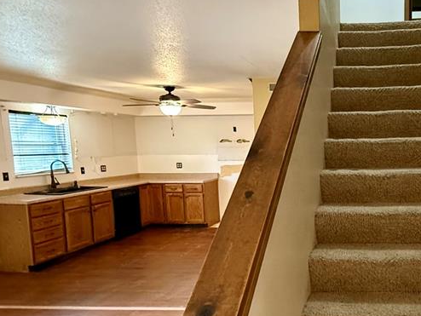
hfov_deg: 55.8
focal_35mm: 29
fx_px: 353
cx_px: 355
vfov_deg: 48.1
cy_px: 183
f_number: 2.2
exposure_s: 1/60
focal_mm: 2.22
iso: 1000
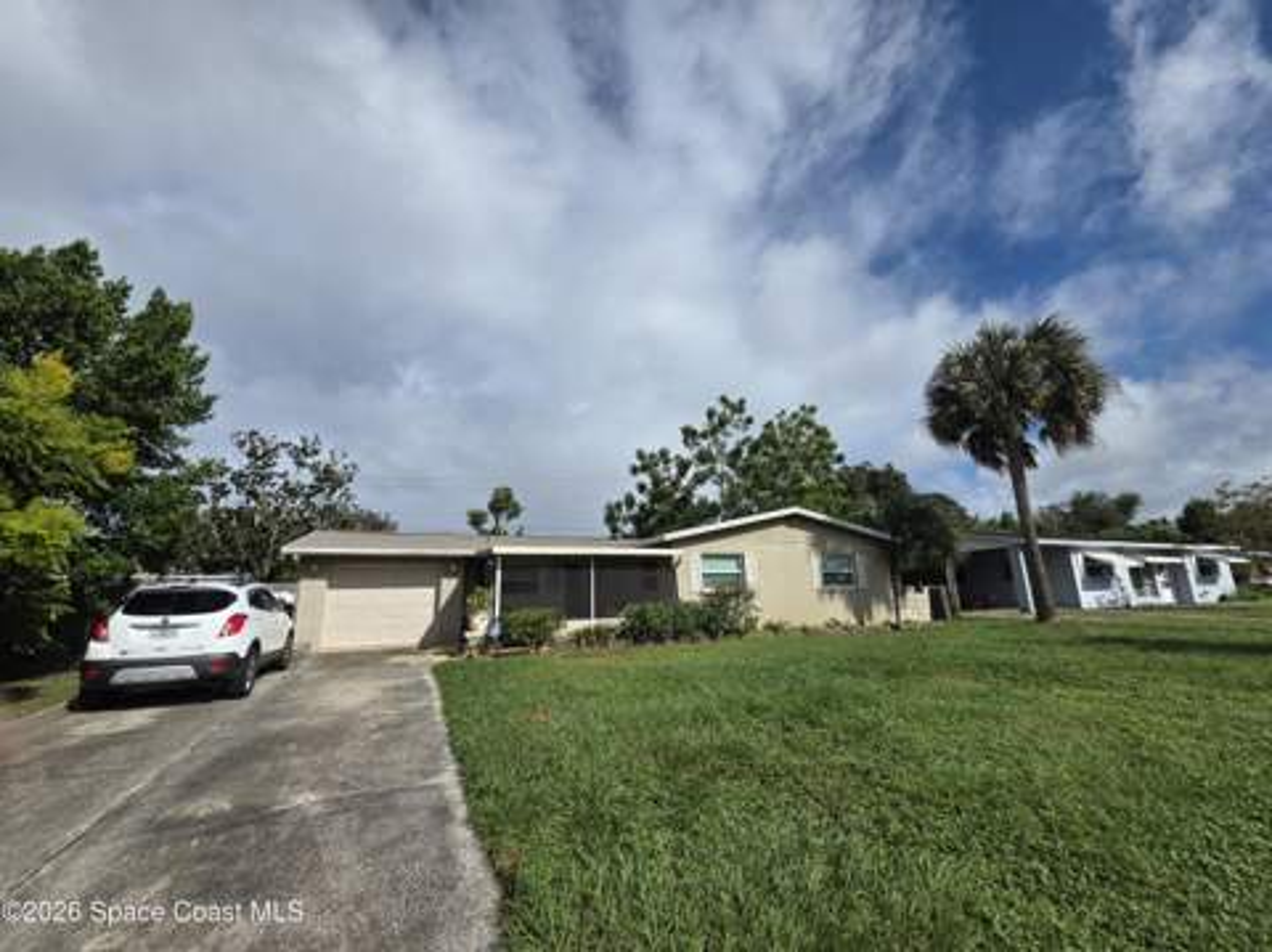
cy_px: 476
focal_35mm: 13
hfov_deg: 106.2
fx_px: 477
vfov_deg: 89.8
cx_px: 636
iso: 40
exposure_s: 1/4313
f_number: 1.9
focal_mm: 2.2
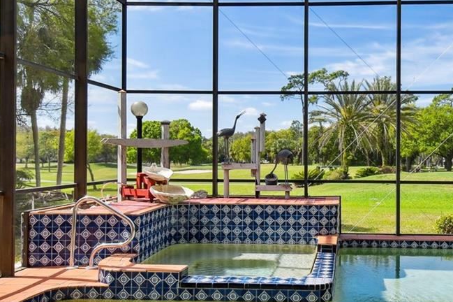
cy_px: 141
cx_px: 313
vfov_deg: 35.9
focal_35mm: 37
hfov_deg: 50.7
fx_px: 465
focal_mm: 10
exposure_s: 1/160
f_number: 7.1
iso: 100
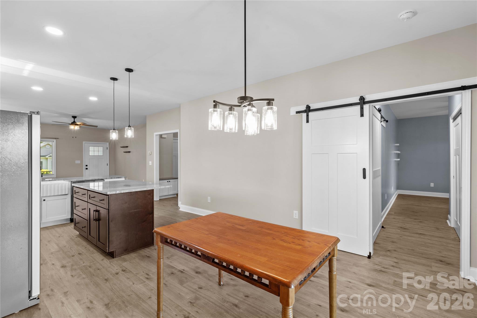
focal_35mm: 16
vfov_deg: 73.7
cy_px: 159
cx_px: 238
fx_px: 212
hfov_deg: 96.7
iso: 100
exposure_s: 1/3
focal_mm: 16
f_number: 8
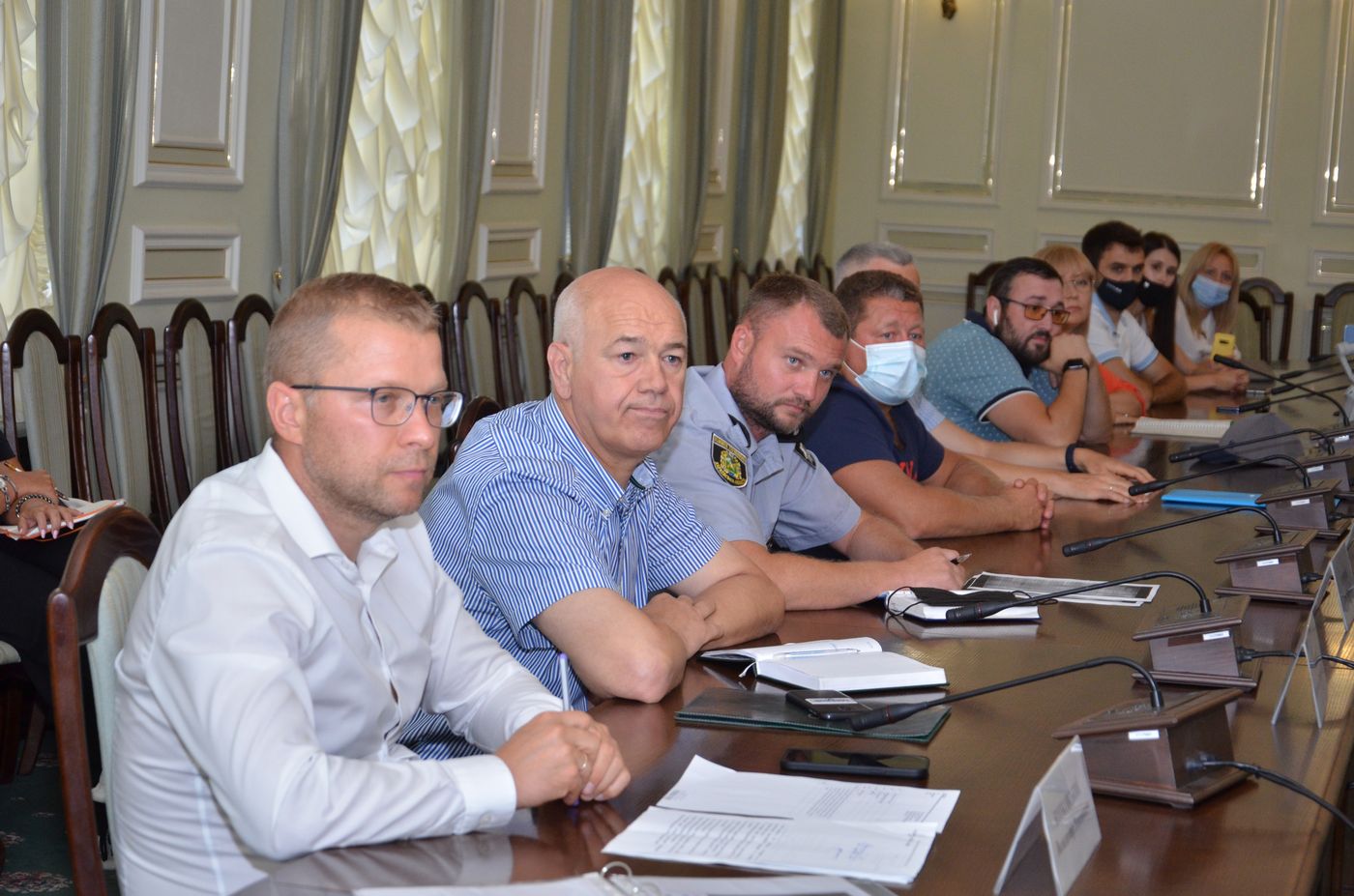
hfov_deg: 27.0
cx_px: 677
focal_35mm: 75
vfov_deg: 18.1
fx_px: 2815
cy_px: 448
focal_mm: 50
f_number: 5
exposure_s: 1/250
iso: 800
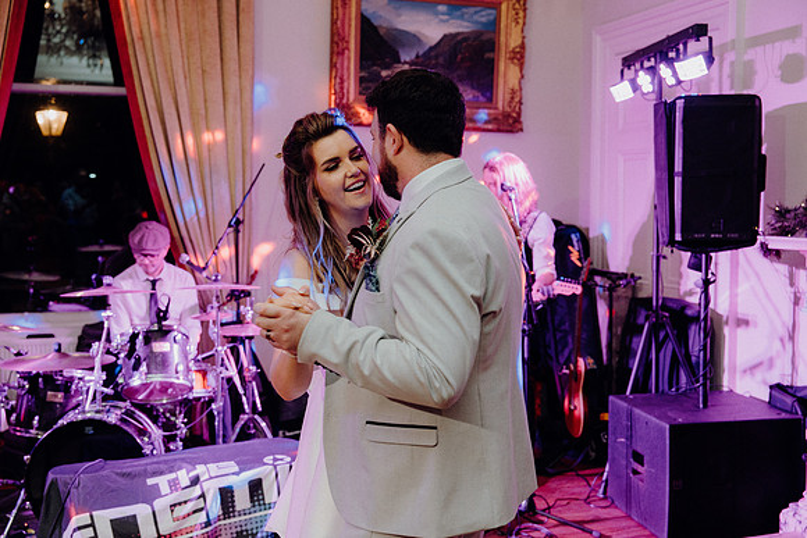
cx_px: 404
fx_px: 964
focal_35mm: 43
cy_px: 269
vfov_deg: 31.2
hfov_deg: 45.4
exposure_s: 1/160
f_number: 3.5
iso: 2500
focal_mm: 43
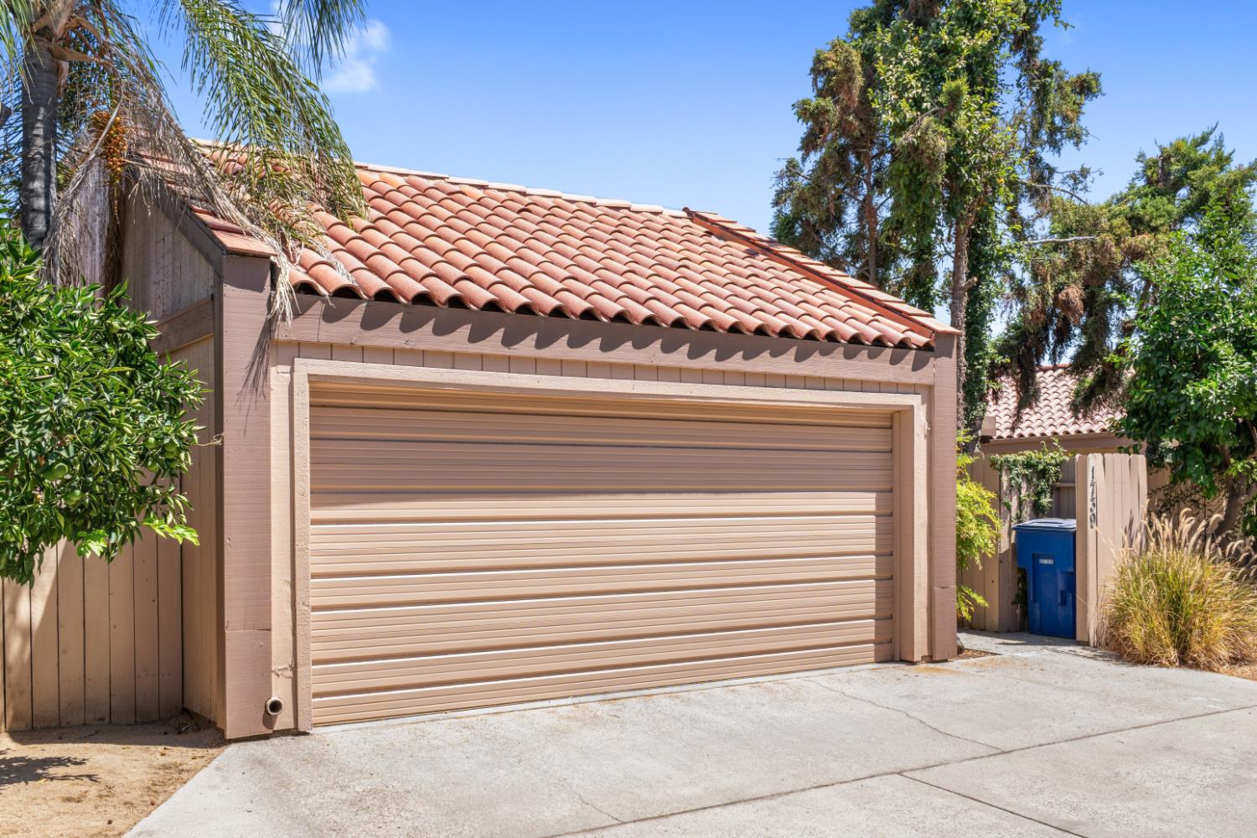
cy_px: 419
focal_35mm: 34
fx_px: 1189
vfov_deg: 38.8
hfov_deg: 55.7
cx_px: 628
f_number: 8
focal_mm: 22.7
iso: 100
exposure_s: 1/60
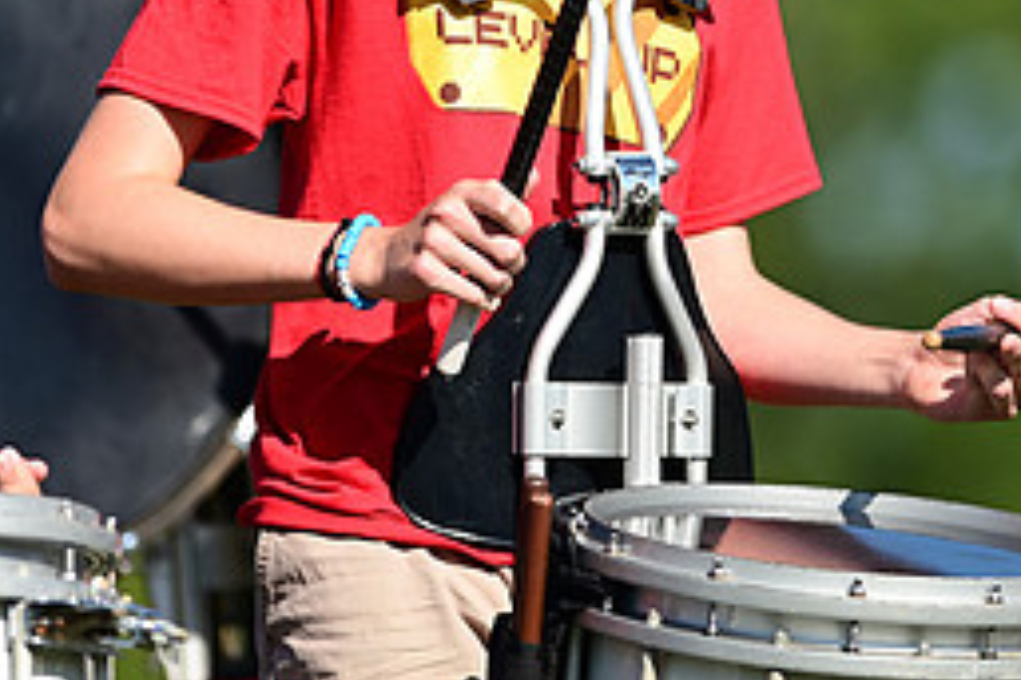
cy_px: 40
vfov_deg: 2.0
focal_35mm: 677
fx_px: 19187
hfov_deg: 3.0
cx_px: 620
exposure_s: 1/1600
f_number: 2.8
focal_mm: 300
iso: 100
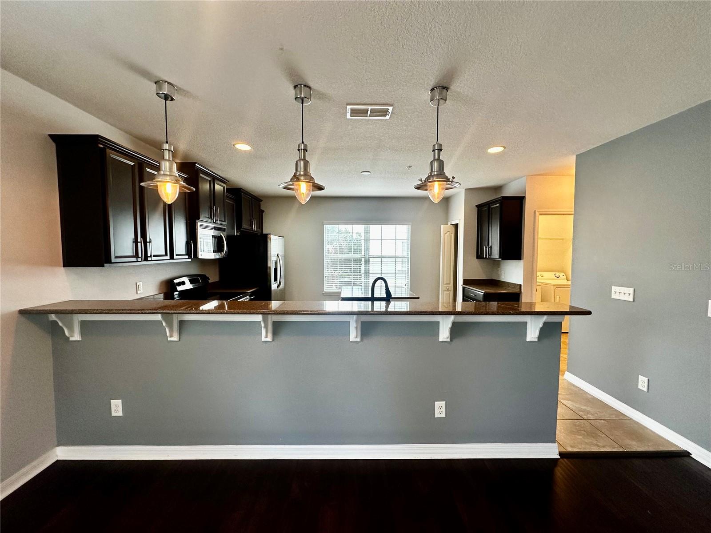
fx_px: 288
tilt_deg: -2.4
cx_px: 356
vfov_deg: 85.7
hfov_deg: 102.1
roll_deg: +0.3
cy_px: 266
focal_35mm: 14
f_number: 2.2
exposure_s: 1/120
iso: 160
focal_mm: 2.22
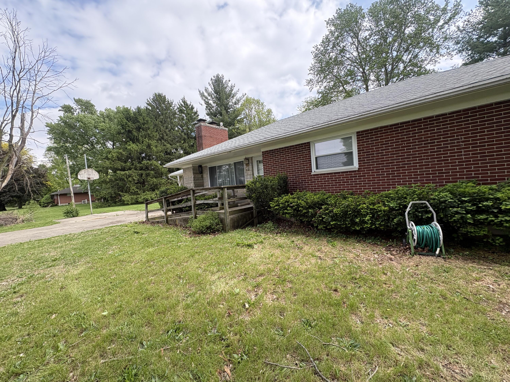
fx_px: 206
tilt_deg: -1.5
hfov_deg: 102.1
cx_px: 255
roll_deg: +4.4
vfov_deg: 85.7
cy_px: 191
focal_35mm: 14
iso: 64
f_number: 2.2
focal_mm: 2.22
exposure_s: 1/485
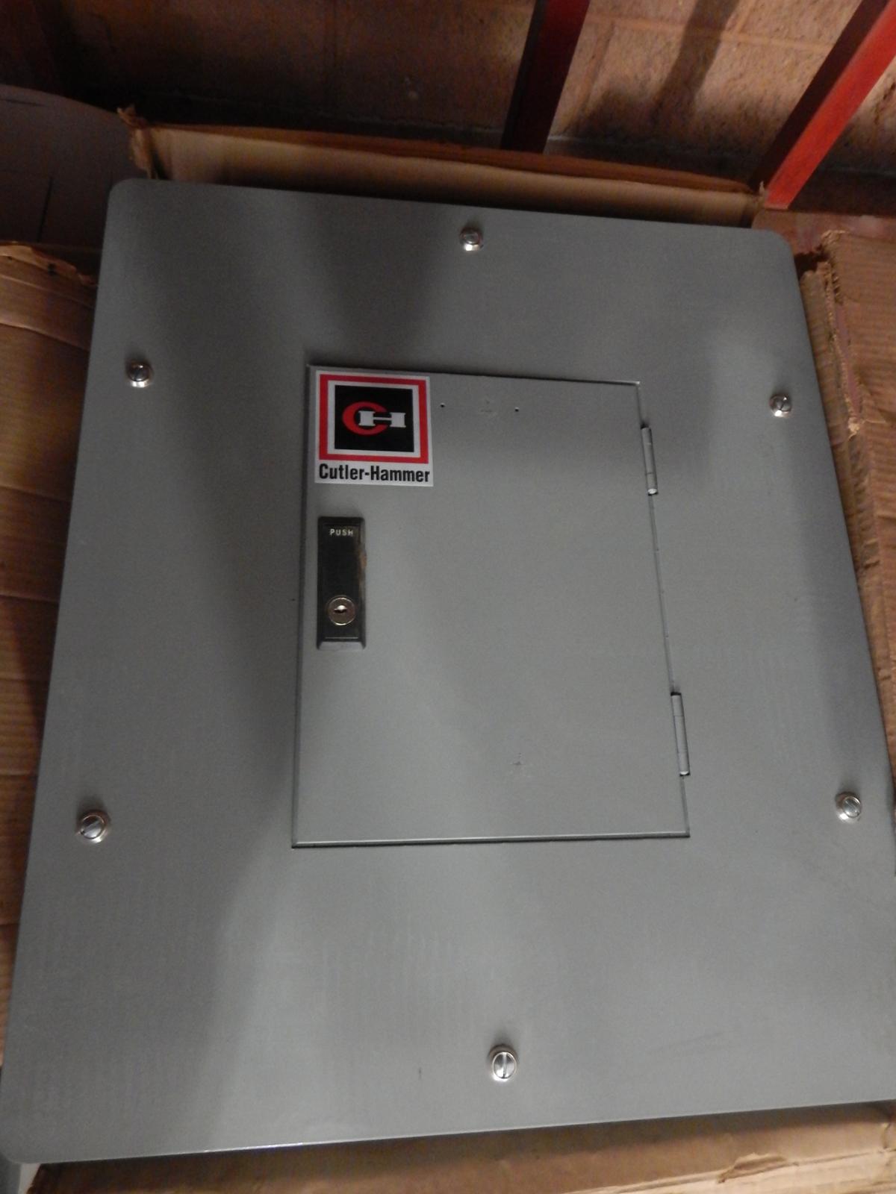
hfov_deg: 61.1
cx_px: 448
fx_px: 759
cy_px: 597
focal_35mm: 22
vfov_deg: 76.4
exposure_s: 1/15
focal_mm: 4
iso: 640
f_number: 3
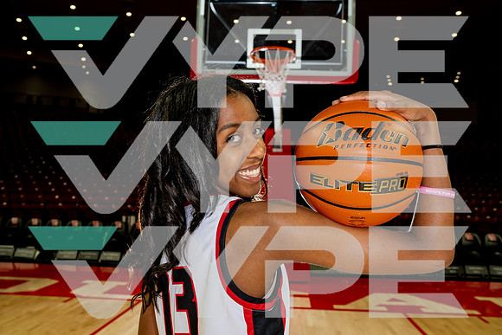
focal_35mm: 35
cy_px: 168
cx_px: 251
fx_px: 488
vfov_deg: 37.9
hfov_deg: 54.4
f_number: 6.3
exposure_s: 1/250
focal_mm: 35
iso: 250
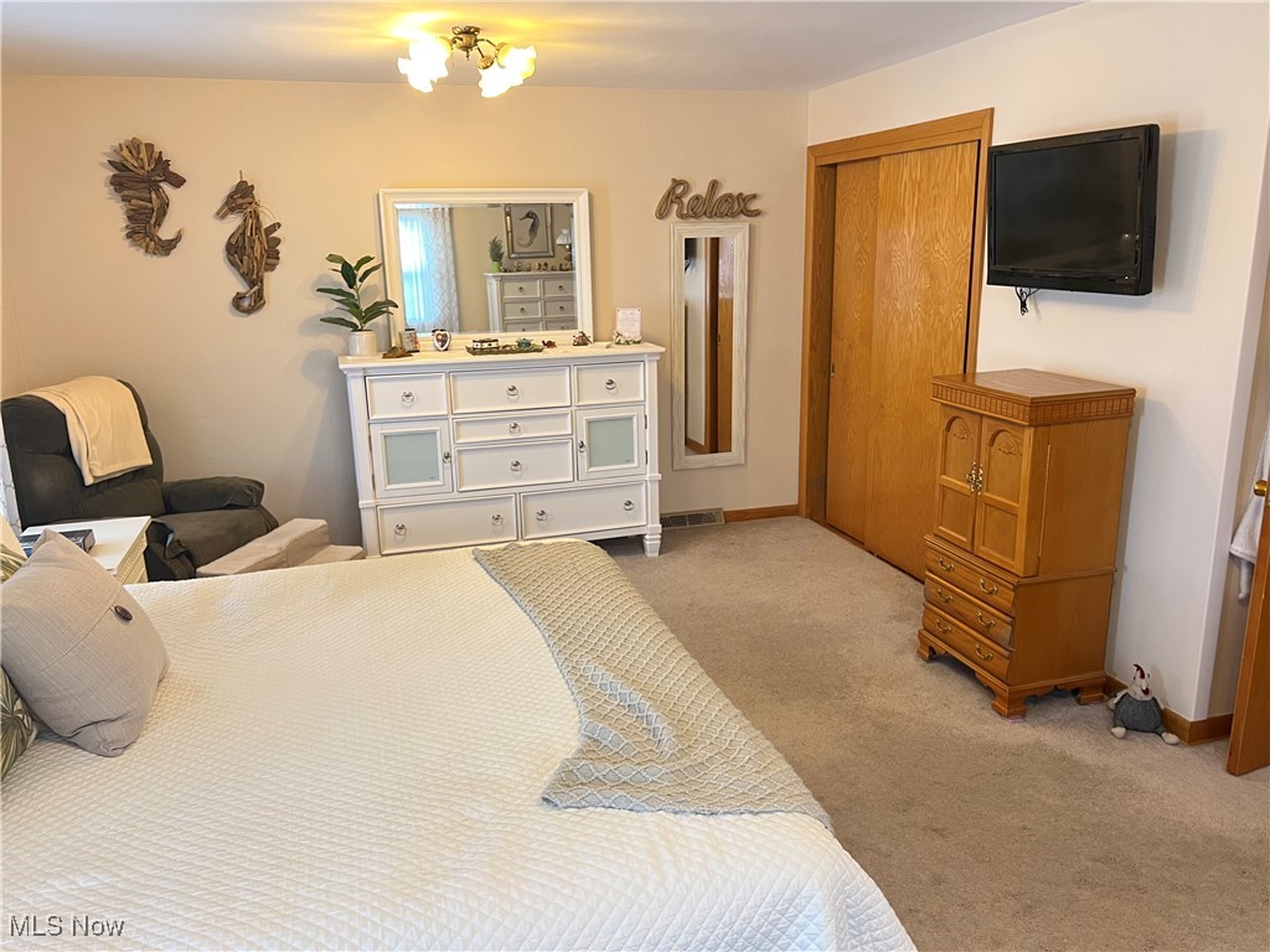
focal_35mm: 26
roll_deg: +1.6
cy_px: 476
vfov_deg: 53.1
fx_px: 954
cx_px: 635
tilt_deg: -14.5
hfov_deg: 67.3
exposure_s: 1/40
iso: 400
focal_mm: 5.7
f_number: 1.5
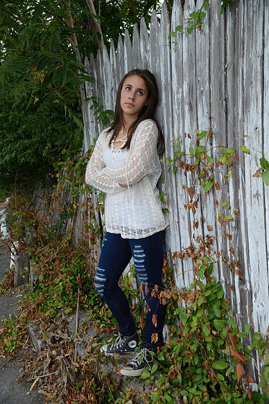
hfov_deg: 37.9
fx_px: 392
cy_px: 202
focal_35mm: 35
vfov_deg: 54.4
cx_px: 134
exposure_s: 1/125
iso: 1600
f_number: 9
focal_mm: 35
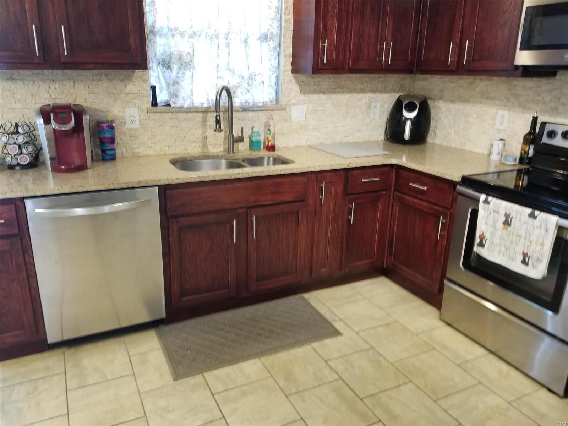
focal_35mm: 26
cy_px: 213
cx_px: 284
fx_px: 427
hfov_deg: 67.3
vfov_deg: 53.1
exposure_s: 1/30
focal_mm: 4.25
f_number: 1.7
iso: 200
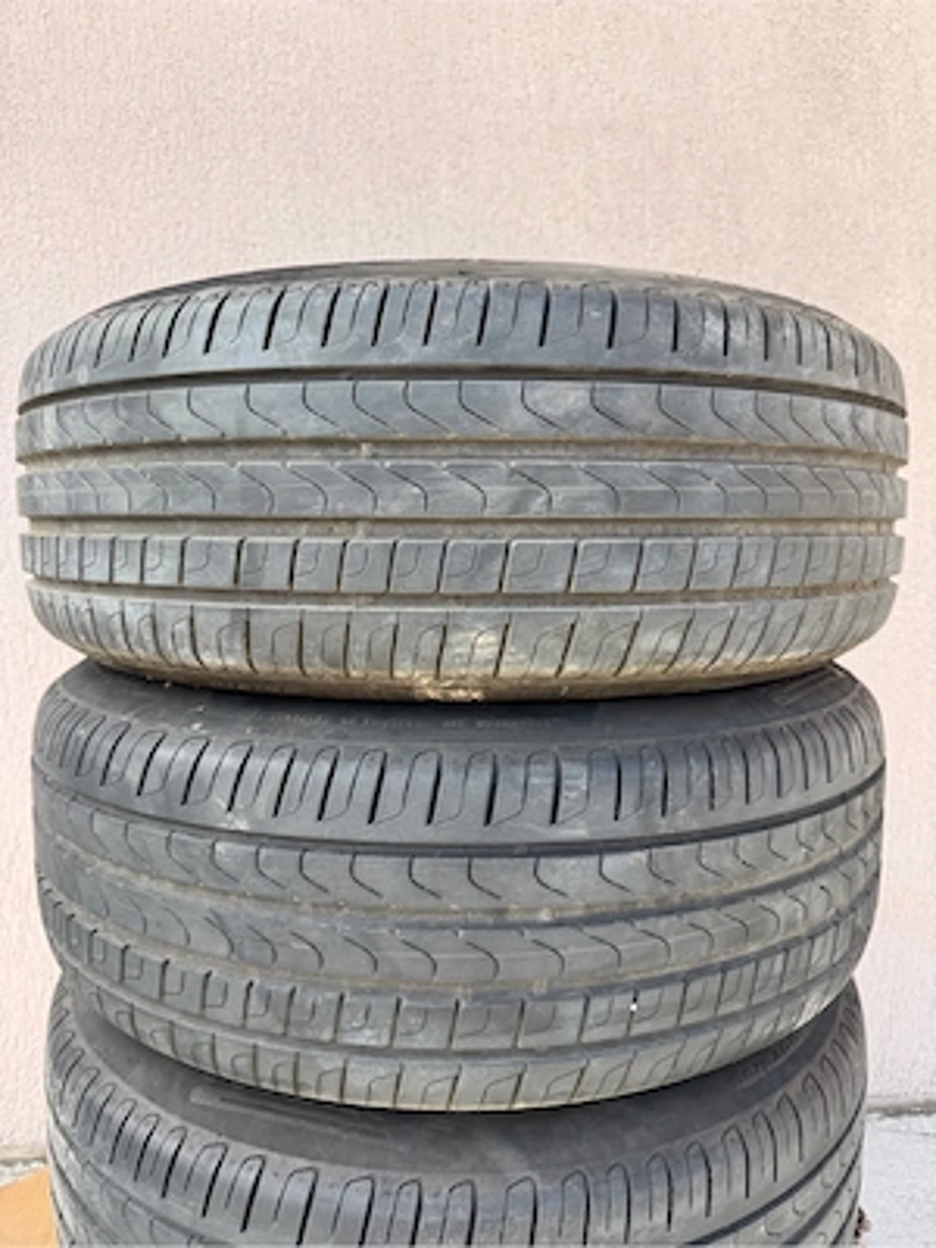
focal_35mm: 24
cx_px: 468
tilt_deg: -5.3
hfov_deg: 56.8
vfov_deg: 71.6
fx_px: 865
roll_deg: +1.7
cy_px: 624
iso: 80
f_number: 1.78
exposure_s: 1/503
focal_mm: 6.76
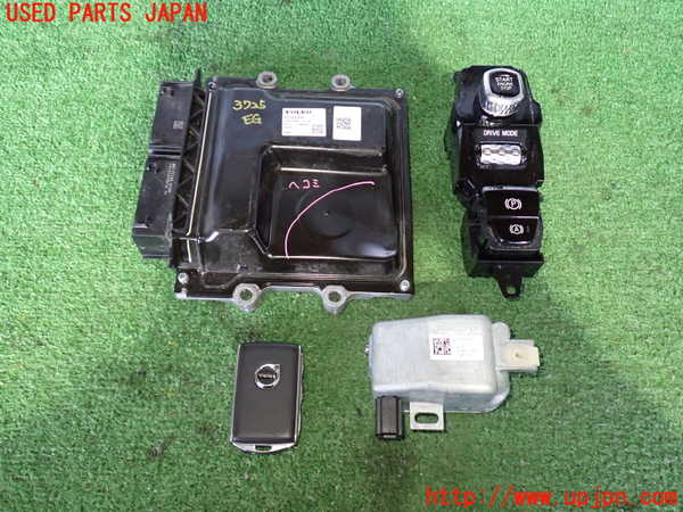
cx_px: 342
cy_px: 256
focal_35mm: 30
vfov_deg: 46.8
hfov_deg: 60.0
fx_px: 592
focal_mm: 5.4
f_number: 2.3
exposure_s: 1/30
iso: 800
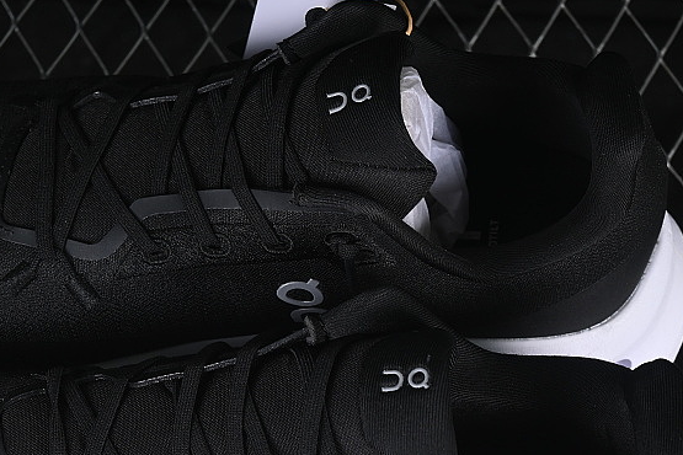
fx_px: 2770
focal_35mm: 146
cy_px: 440
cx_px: 236
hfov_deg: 14.0
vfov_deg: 9.3
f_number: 6.3
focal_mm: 50
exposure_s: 1/60
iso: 160
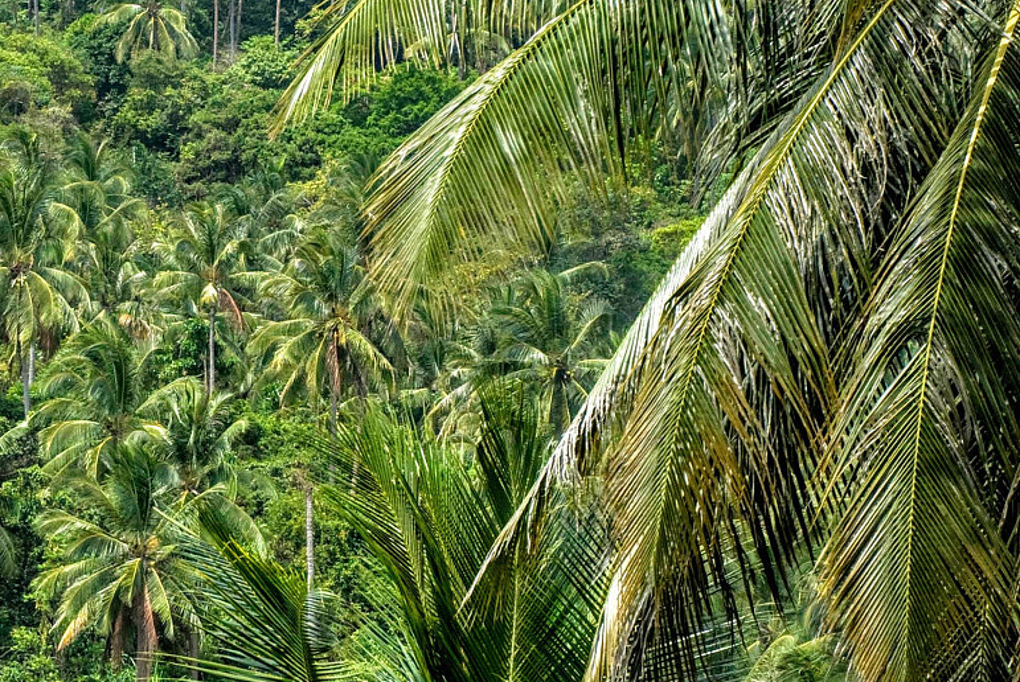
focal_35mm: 193
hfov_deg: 10.6
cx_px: -8
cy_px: 294
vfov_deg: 7.1
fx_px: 5474
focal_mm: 62
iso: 160
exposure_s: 1/500
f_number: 5.6
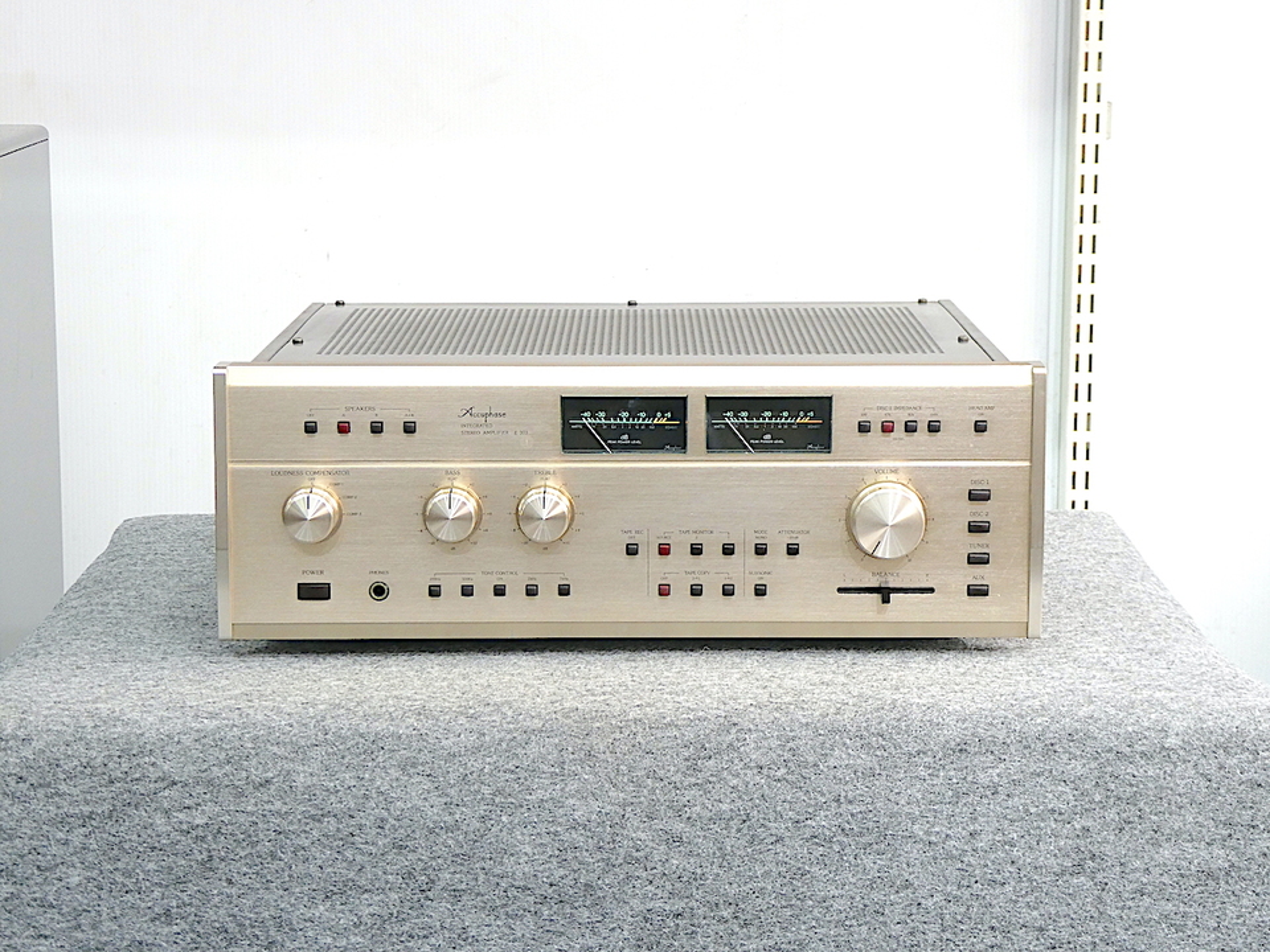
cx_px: 635
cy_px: 476
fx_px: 2715
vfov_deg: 19.9
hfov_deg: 26.3
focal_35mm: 74
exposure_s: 1/13
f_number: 4.6
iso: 200
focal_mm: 13.2
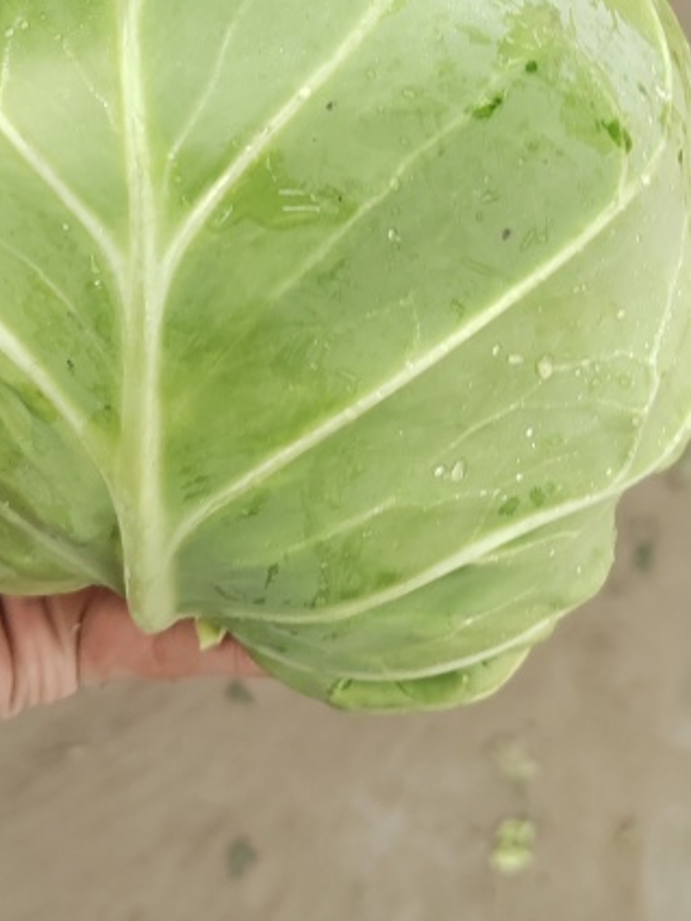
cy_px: 49
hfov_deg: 21.6
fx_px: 1810
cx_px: 315
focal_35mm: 68
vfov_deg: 27.3
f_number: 1.8
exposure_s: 1/100
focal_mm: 6.14
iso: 640
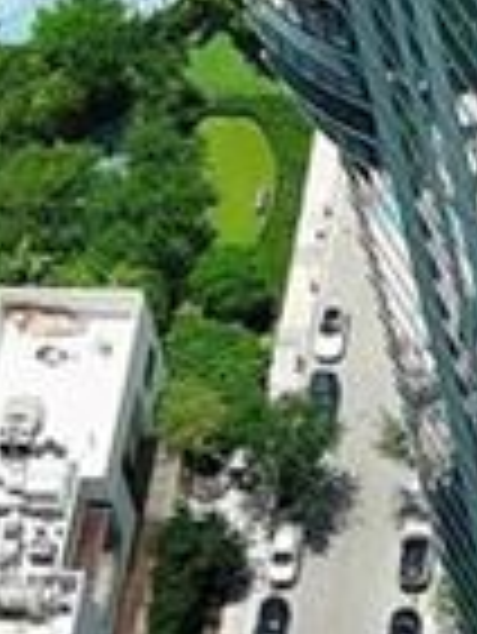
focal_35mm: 316
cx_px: 1480
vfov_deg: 6.2
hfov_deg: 4.5
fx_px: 5797
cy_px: -58
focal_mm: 10.57
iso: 100
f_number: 2.8
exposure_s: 1/1511
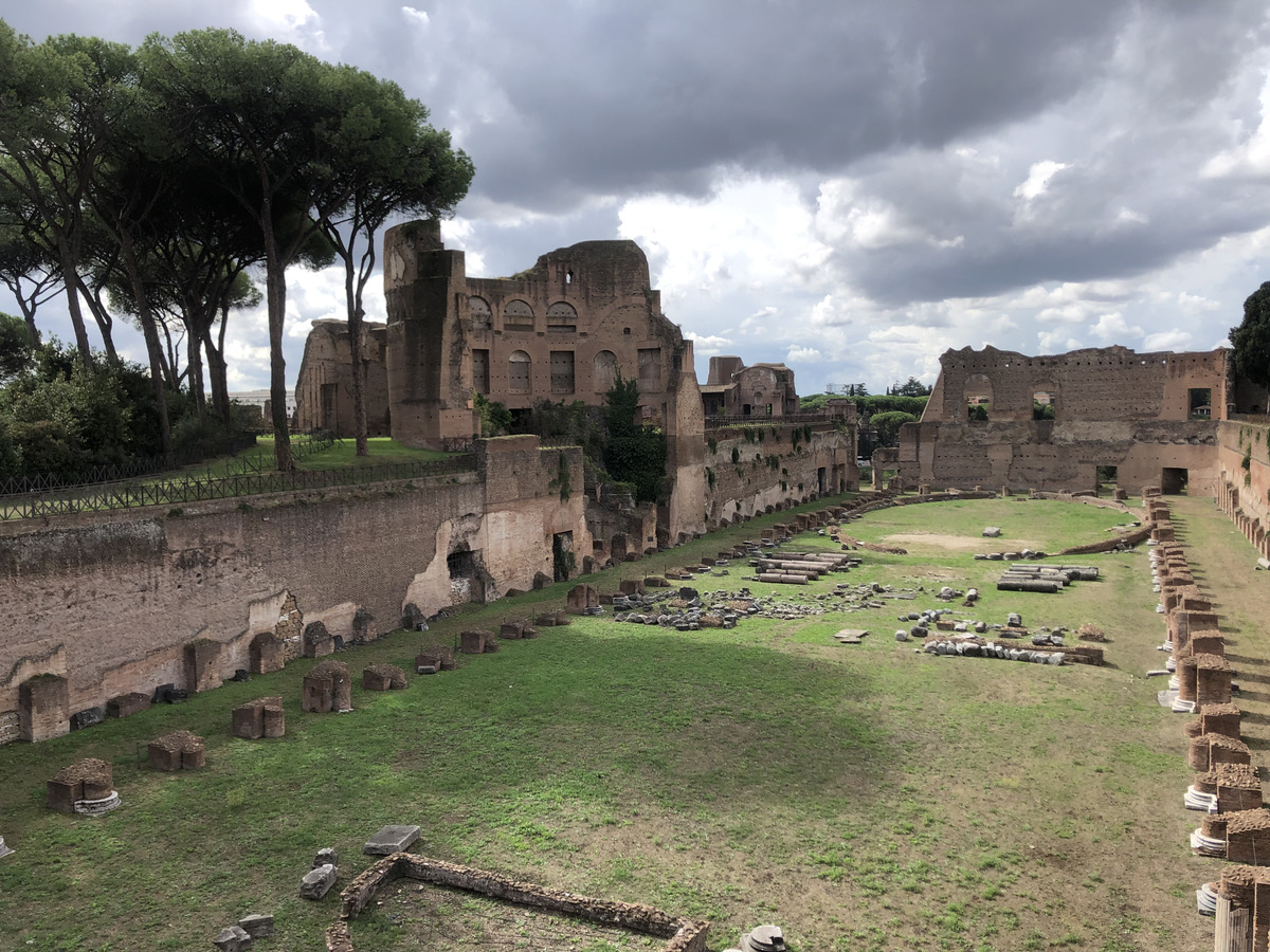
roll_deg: +1.4
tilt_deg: -4.1
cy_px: 476
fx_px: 1027
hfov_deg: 63.4
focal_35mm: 28
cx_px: 635
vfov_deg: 49.7
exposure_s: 1/1567
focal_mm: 4
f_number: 1.8
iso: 20
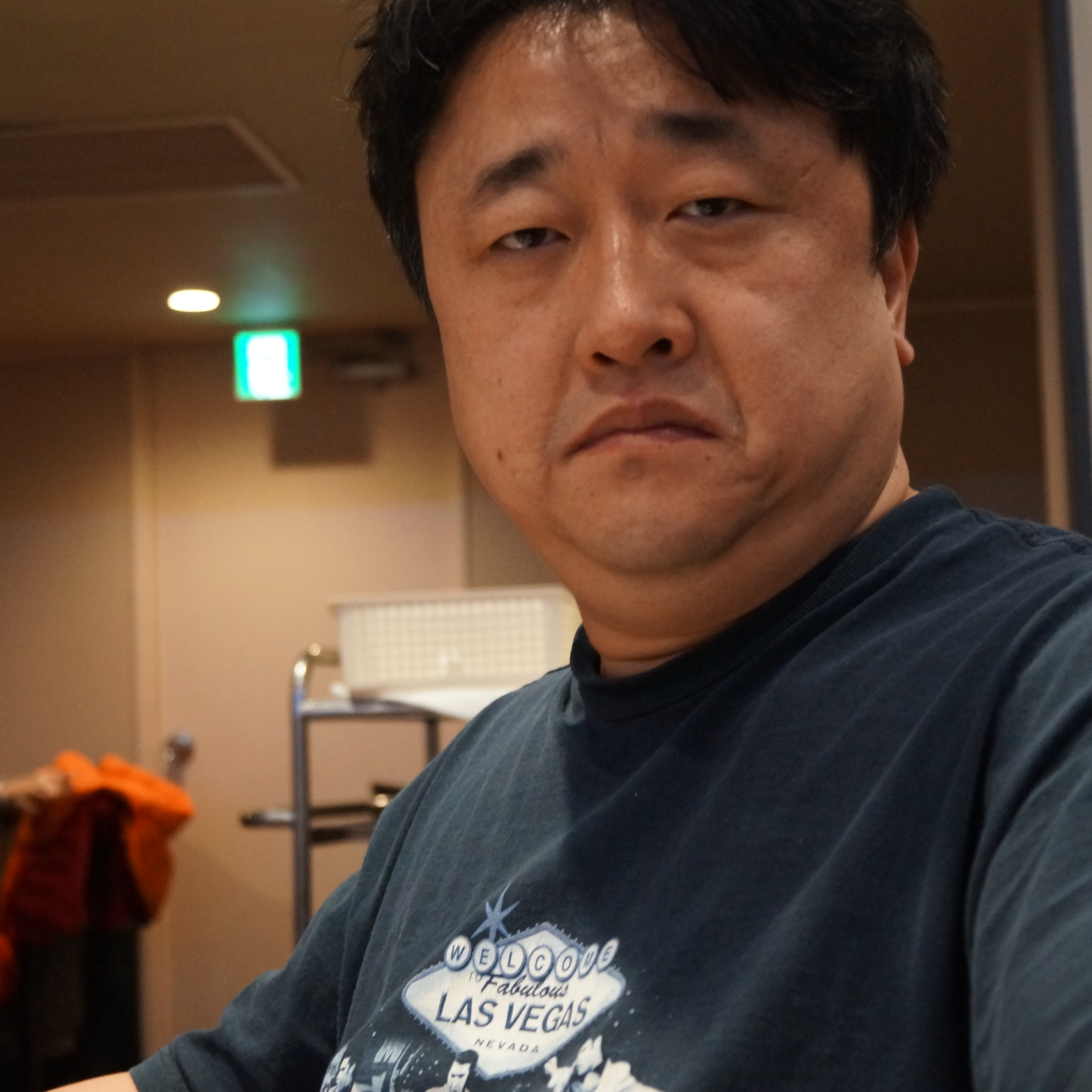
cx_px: 657
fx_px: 2414
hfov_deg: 25.4
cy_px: 543
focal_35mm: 68
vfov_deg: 25.5
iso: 2000
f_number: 4.5
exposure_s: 1/60
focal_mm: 35
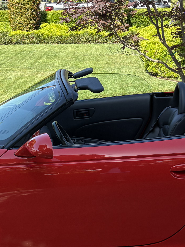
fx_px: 570
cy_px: 221
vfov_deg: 23.8
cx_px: 50
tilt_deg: -21.3
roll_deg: +0.3
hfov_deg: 18.3
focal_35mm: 80
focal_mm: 5.96
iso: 50
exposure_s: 1/820
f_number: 1.6
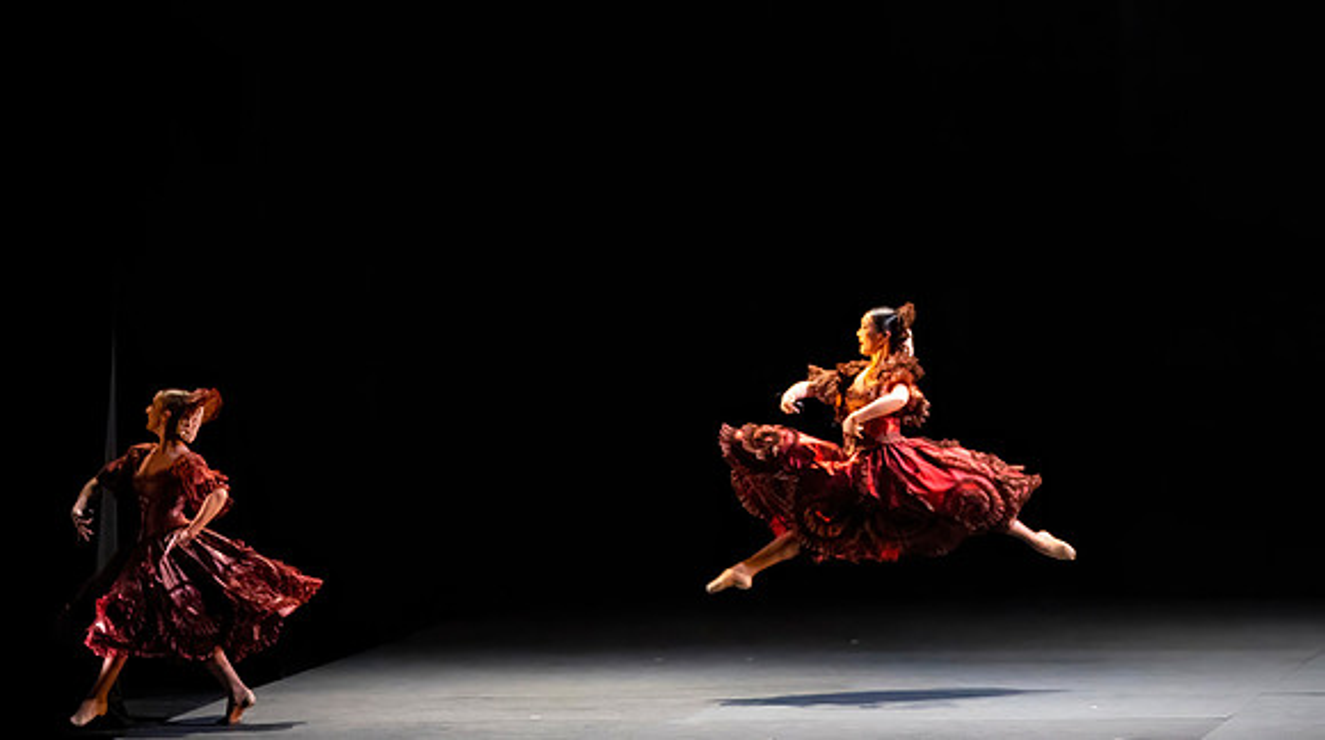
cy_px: 454
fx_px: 7622
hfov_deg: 9.9
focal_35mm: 217
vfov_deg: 5.6
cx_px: 681
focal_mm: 192
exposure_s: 1/400
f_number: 5.6
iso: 25600
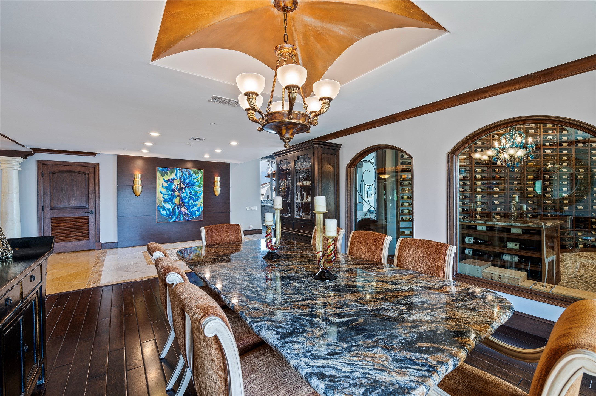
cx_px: 298
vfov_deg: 77.2
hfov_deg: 100.4
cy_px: 198
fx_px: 248
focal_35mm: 15
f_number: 6.3
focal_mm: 15
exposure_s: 1/4
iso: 125
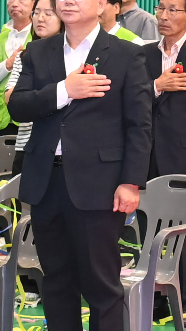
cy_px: 186
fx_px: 1667
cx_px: 410
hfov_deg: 6.2
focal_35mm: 190
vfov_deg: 11.3
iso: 2500
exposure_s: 1/250
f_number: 6.3
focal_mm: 31
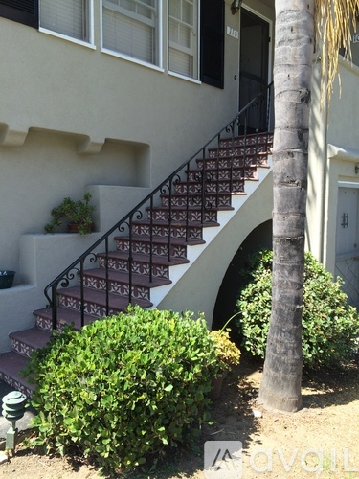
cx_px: 180
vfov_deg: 61.7
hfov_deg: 48.2
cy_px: 240
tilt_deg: -6.0
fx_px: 401
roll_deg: +1.1
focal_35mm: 29
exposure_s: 1/533
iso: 32
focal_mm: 4.15
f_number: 2.2
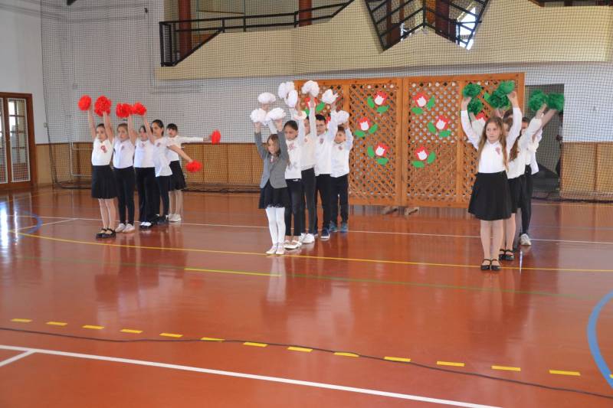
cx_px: 306
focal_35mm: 45
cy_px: 204
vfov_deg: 29.9
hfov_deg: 43.6
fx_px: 766
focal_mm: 30
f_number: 4.2
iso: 1100
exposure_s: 1/60
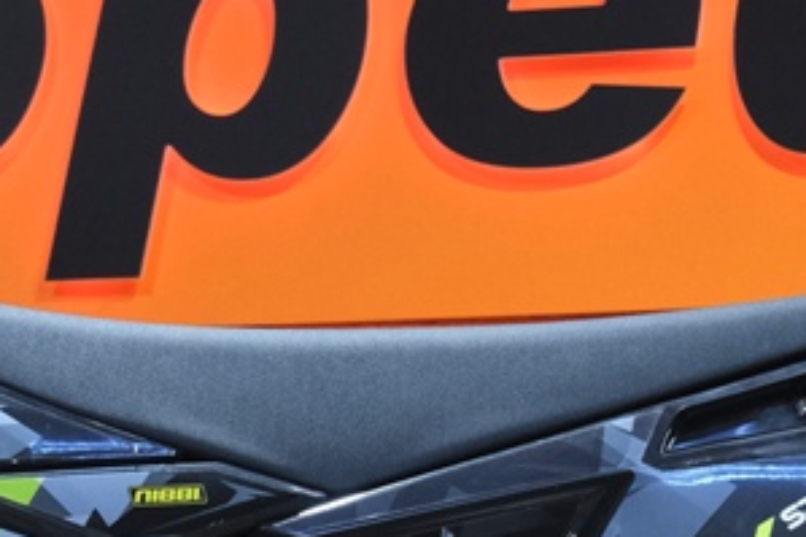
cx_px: -5
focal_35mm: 289
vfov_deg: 4.7
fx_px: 6467
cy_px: 700
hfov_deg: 7.1
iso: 1600
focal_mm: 35.8
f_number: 4
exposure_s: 1/100
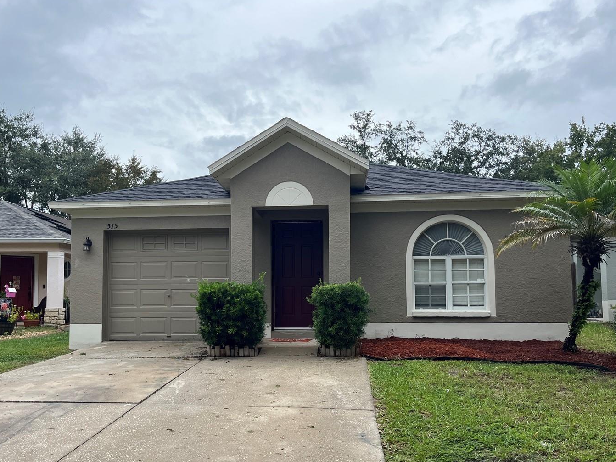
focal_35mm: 31
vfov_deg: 45.3
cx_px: 296
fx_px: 552
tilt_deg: +4.6
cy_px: 264
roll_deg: +0.1
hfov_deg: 58.3
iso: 50
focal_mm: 5.1
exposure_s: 1/2410
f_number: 1.6
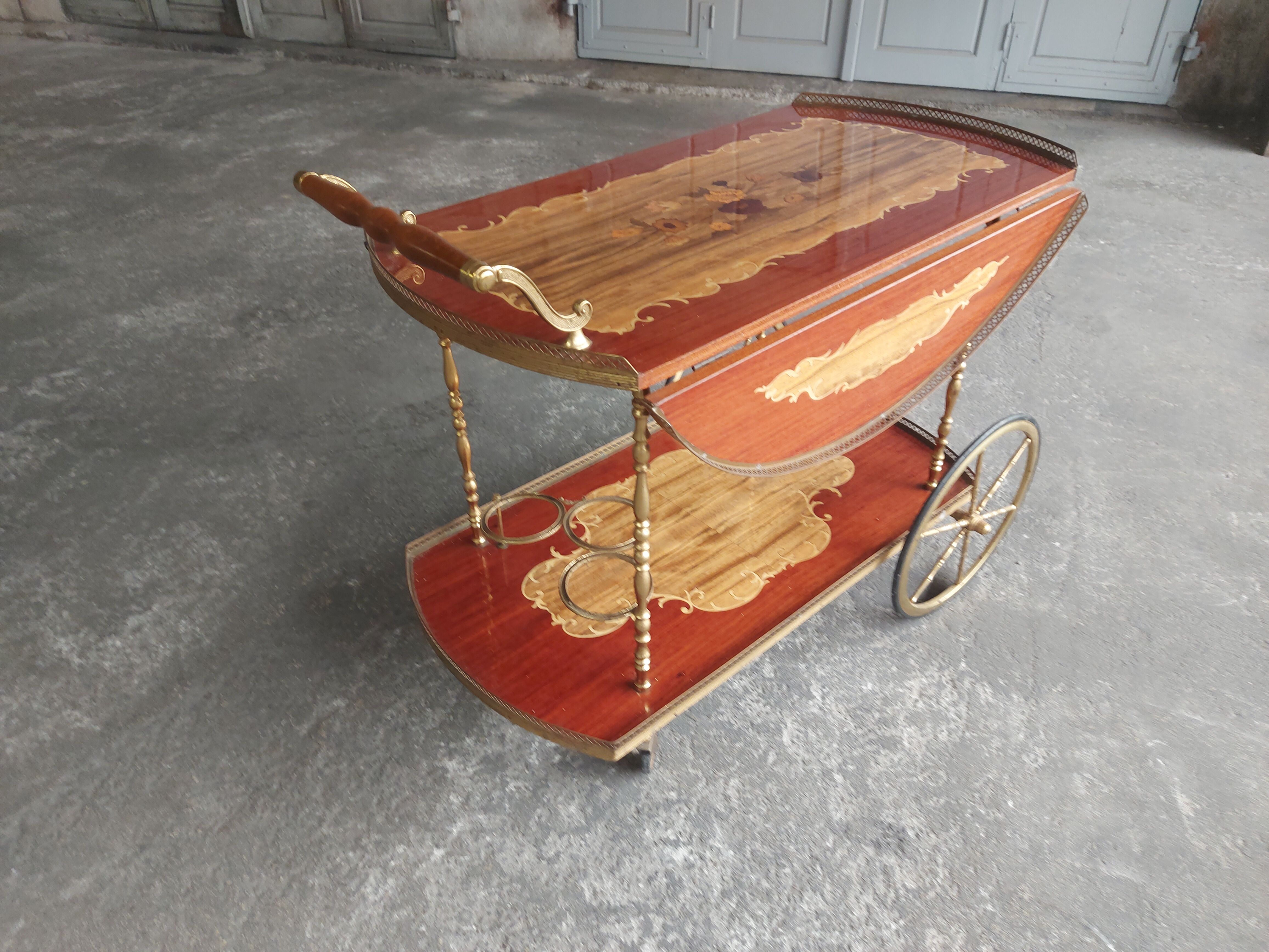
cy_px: 476
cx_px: 634
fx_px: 880
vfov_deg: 56.8
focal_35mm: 24
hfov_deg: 71.6
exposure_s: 1/50
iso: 125
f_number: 1.8
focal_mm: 5.23
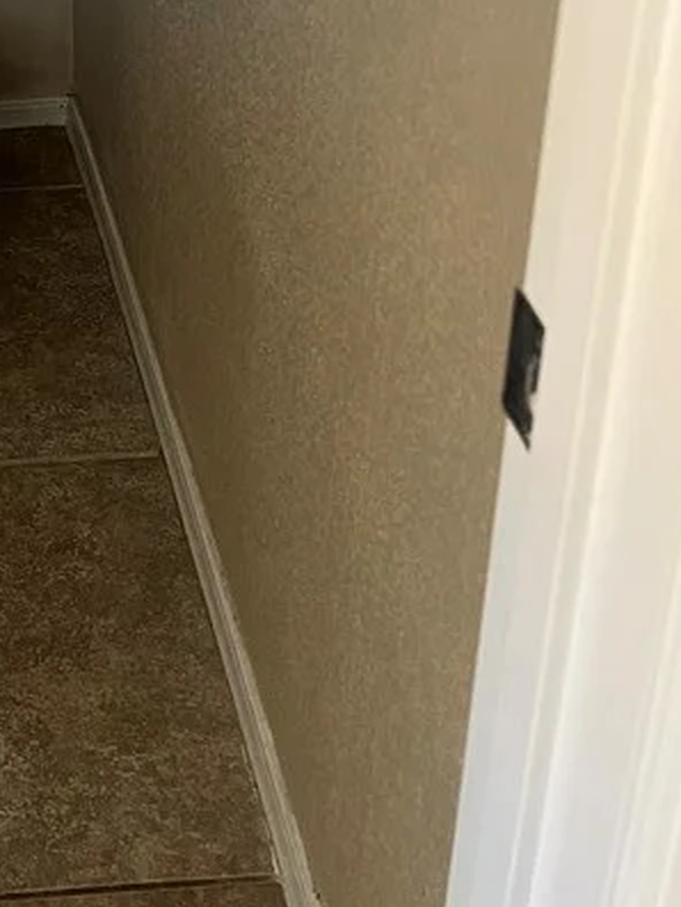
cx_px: -144
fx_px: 1757
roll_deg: +0.8
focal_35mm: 67
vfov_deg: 25.5
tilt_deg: -22.3
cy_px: -222
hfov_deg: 20.5
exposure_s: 1/60
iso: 250
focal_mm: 5.7
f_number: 1.5
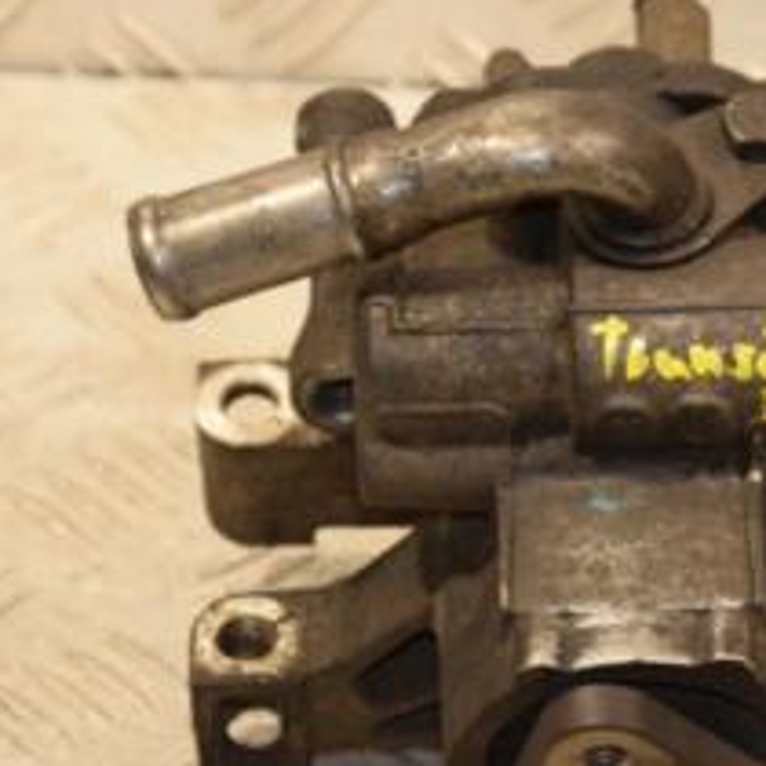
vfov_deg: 6.4
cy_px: 452
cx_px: 671
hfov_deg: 6.4
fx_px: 6840
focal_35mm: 273
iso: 800
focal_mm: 75
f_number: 5.3
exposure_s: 1/160
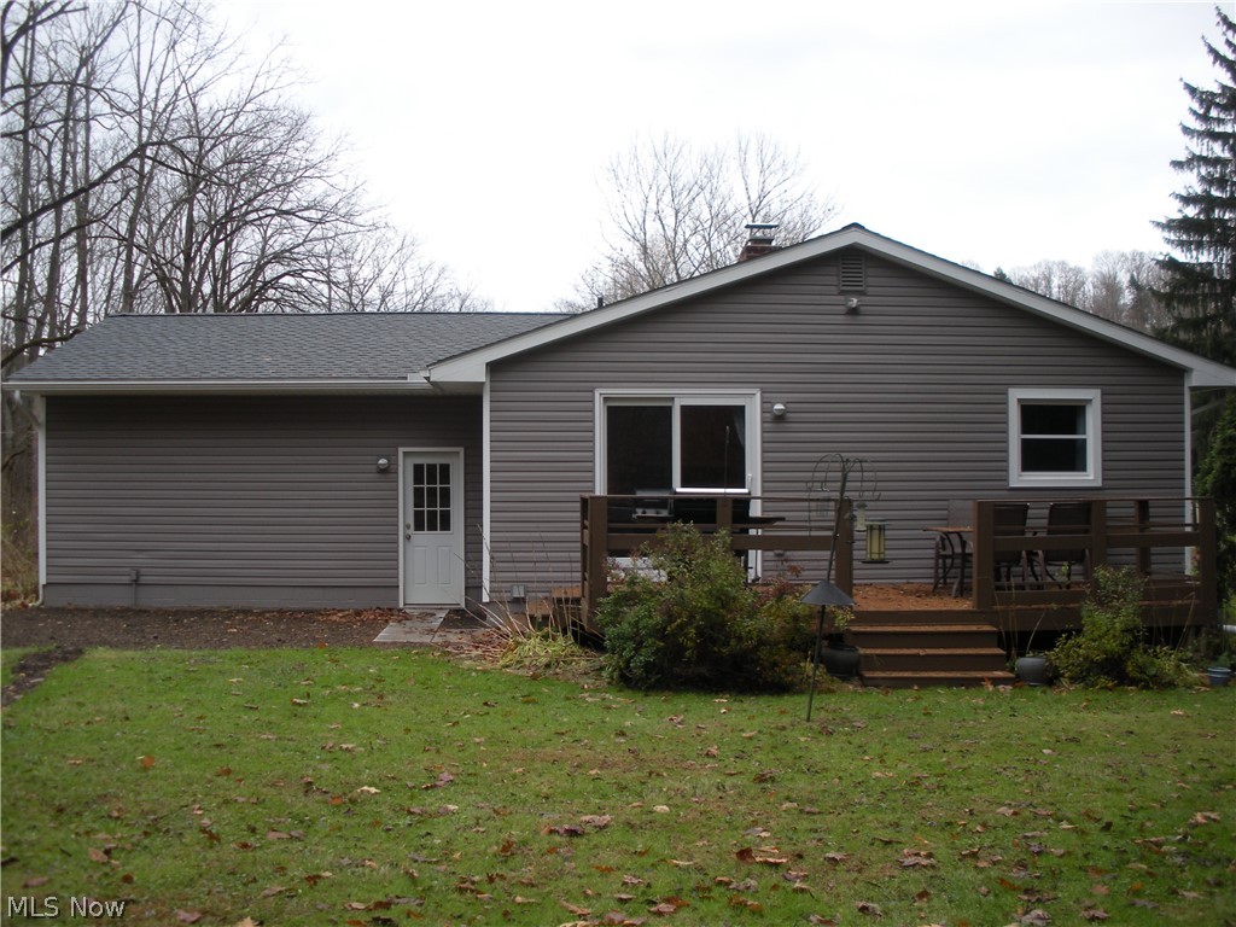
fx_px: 1285
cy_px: 464
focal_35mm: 36
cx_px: 618
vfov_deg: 39.7
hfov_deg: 51.4
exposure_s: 1/76
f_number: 3.5
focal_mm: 6.3
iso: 64
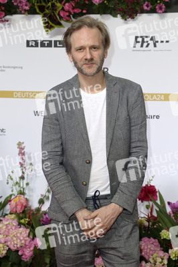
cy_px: 134
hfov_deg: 14.8
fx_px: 683
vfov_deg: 22.2
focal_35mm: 92
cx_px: 89
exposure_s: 1/250
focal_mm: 92
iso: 640
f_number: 6.3
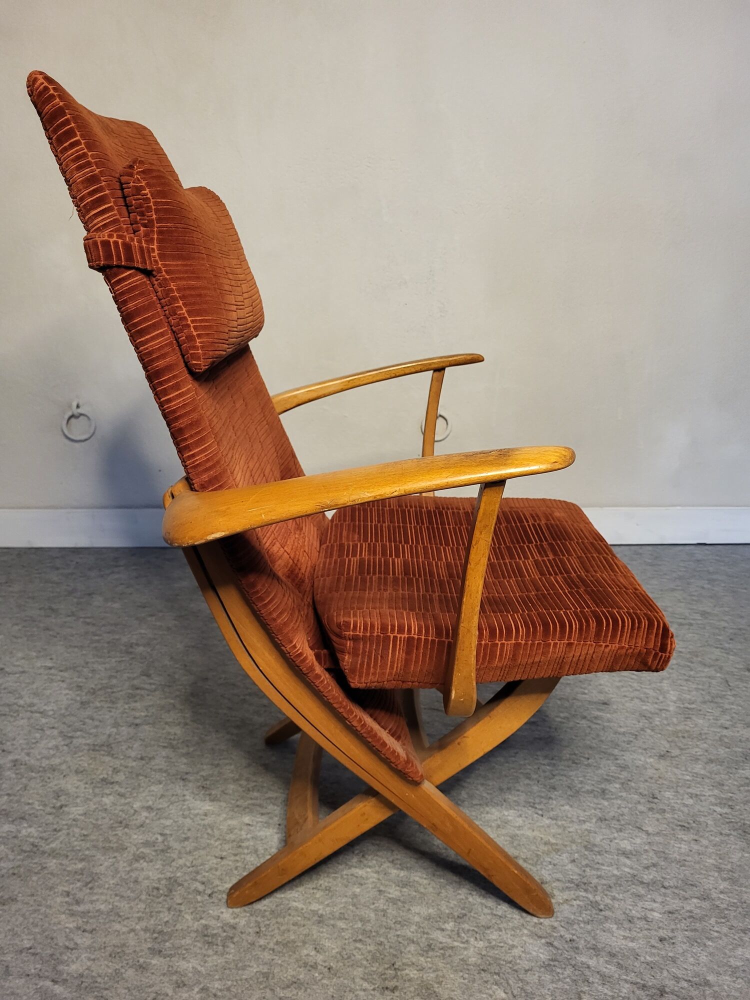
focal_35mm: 26
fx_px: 751
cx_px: 375
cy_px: 500
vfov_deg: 67.3
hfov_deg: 53.1
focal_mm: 5.4
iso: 320
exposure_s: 1/50
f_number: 1.8
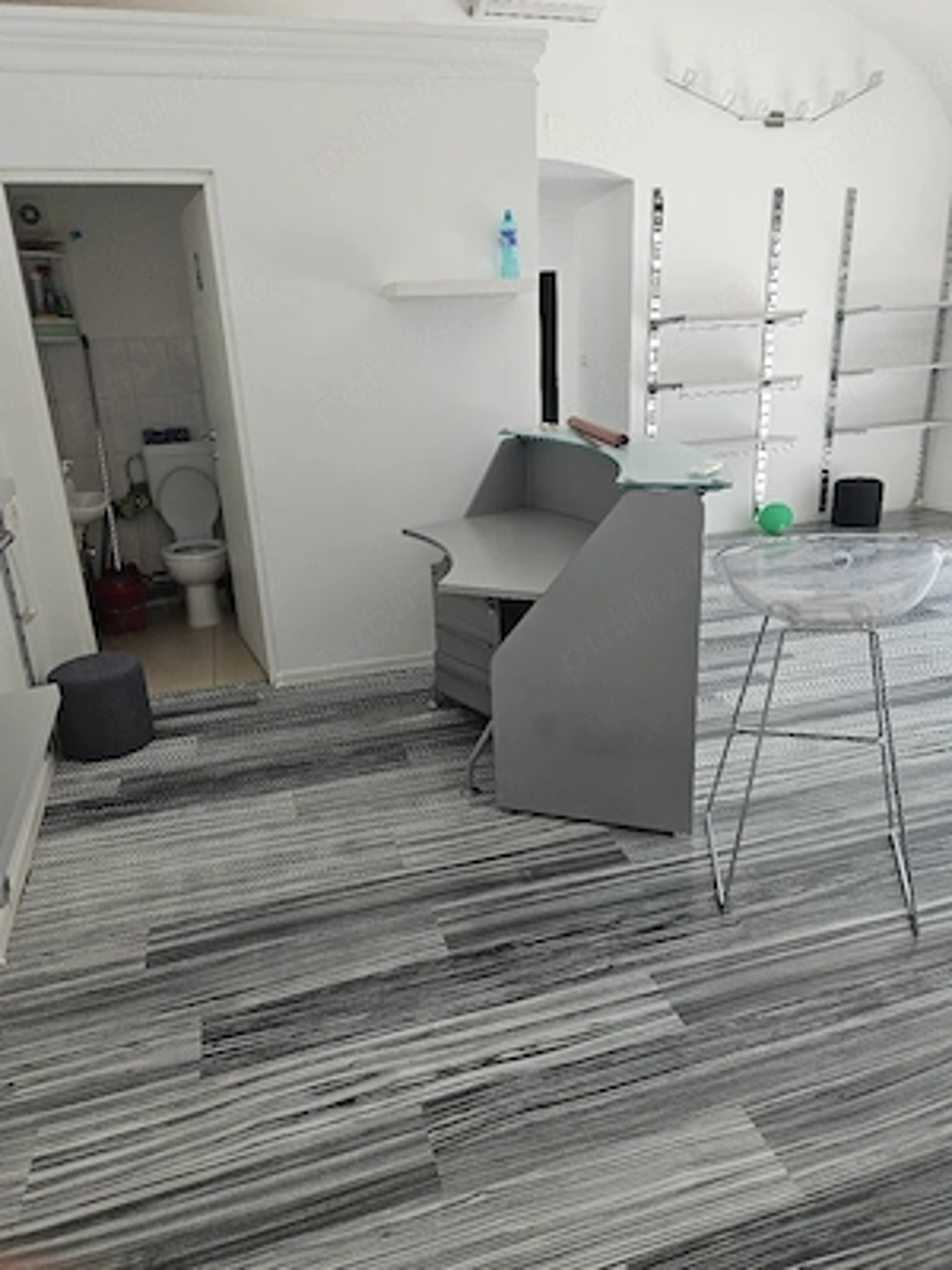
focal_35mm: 23
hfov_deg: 58.9
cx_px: 476
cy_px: 635
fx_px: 843
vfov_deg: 73.9
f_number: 1.8
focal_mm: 5.4
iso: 80
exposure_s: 1/192
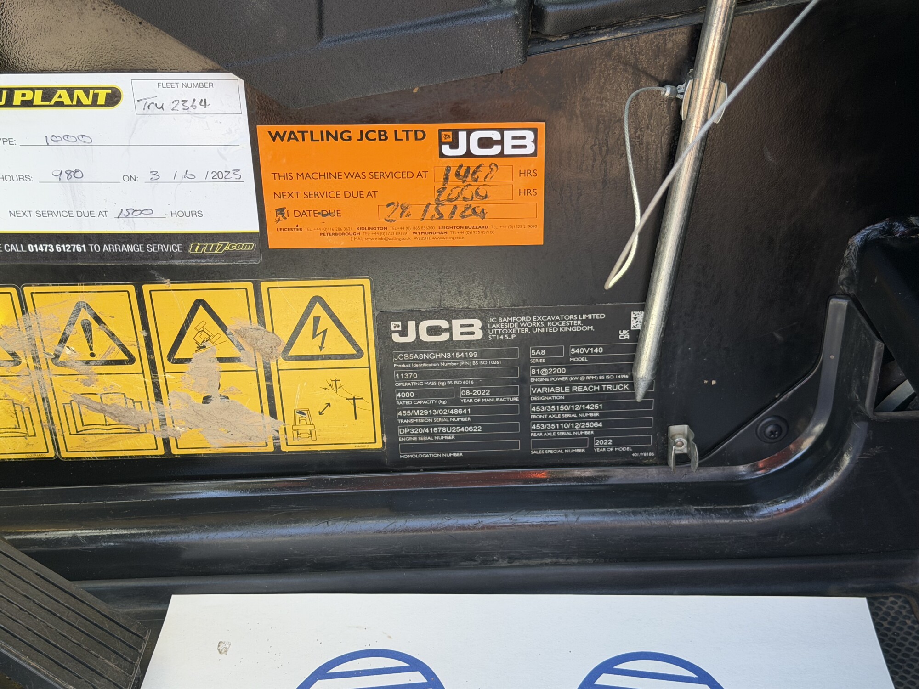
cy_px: 344
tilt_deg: -27.3
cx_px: 460
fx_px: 1274
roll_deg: +2.9
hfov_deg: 39.7
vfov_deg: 30.3
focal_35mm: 48
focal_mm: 6.76
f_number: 1.78
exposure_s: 1/200
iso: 64
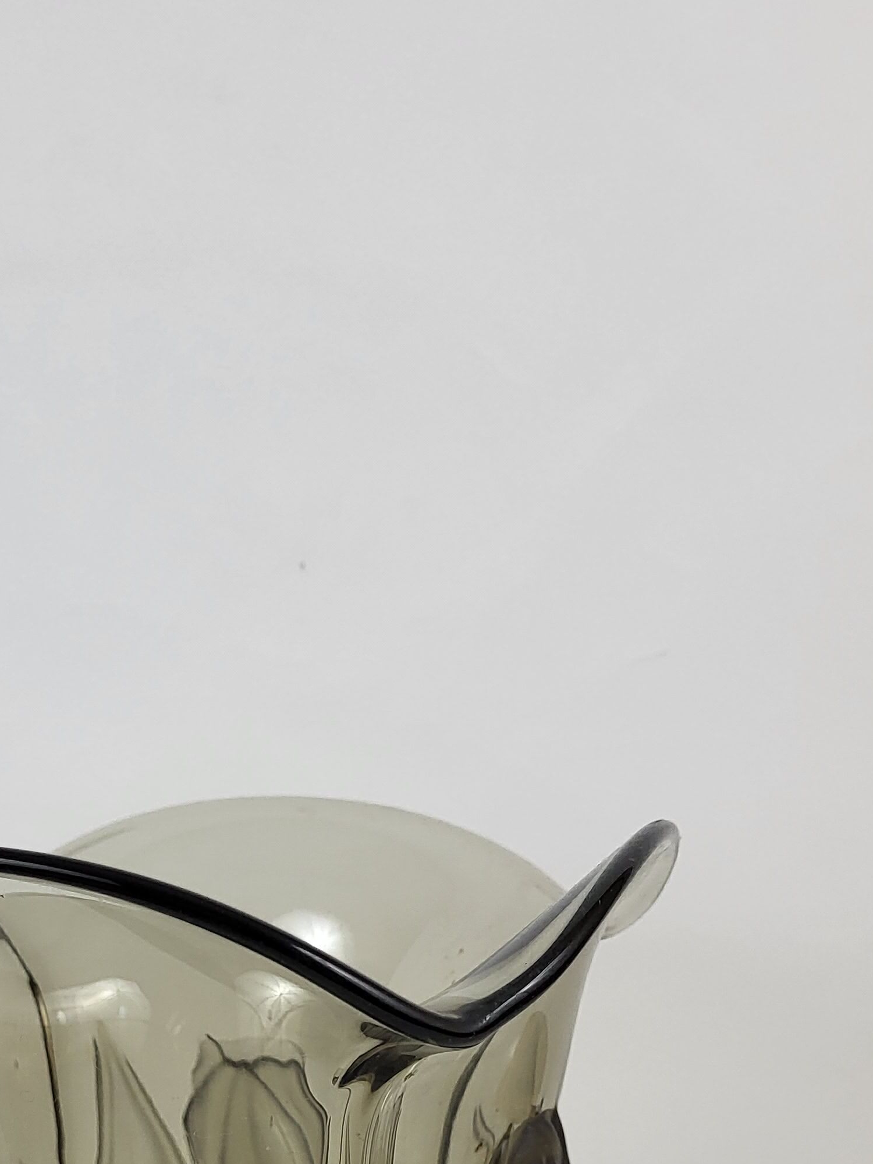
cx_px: 208
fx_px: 1749
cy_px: 1042
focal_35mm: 52
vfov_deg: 34.8
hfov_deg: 27.6
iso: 200
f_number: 1.8
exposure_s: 1/100
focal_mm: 5.4
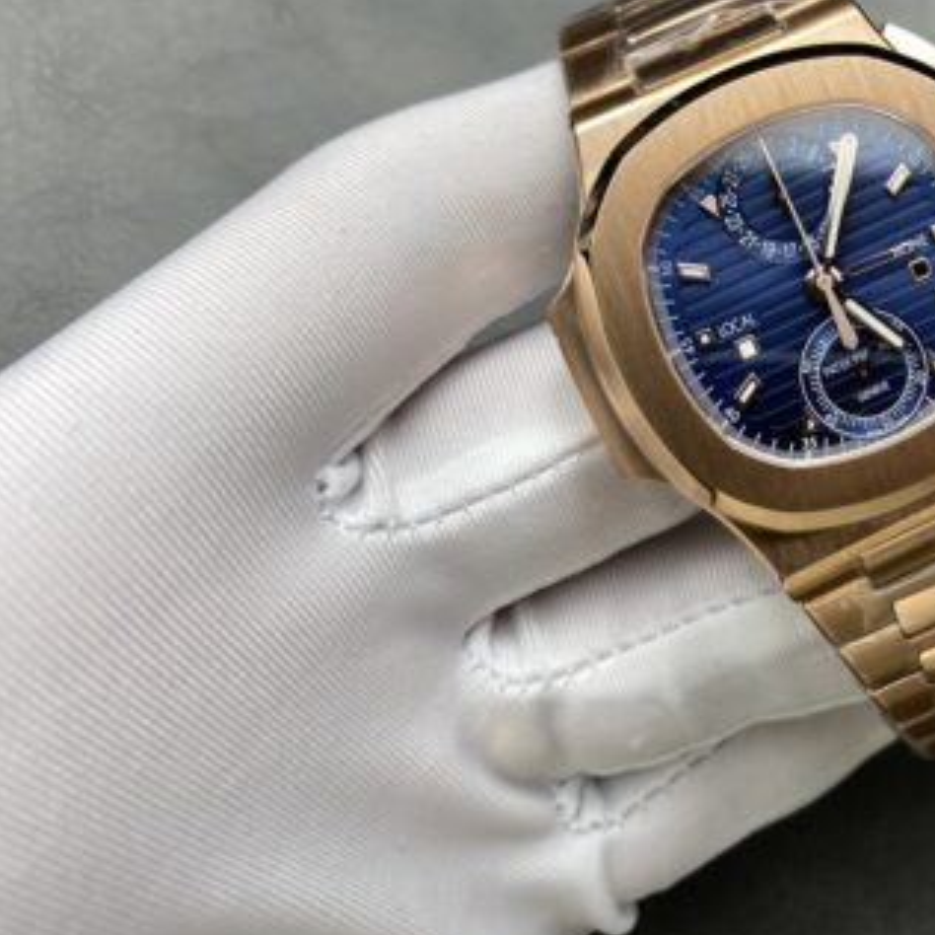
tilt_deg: -73.5
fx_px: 1283
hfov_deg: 36.9
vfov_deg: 39.6
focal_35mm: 42
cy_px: 317
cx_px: 876
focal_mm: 4.25
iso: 32
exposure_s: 1/163
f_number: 1.8
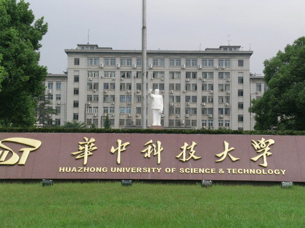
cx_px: 152
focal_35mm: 75
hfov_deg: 26.0
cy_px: 114
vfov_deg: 19.6
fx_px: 661
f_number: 7.1
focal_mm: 15.6
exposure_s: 1/176
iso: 50
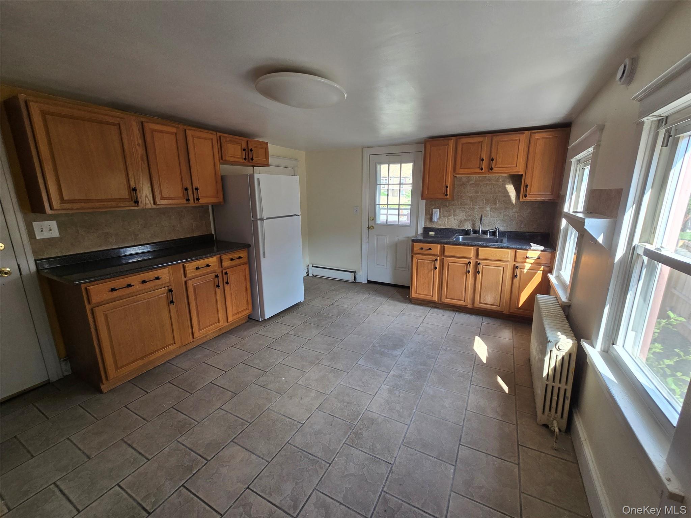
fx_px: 260
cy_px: 259
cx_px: 346
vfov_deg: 89.9
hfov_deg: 106.2
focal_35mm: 13
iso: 80
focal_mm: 2.2
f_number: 2.2
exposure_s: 1/120
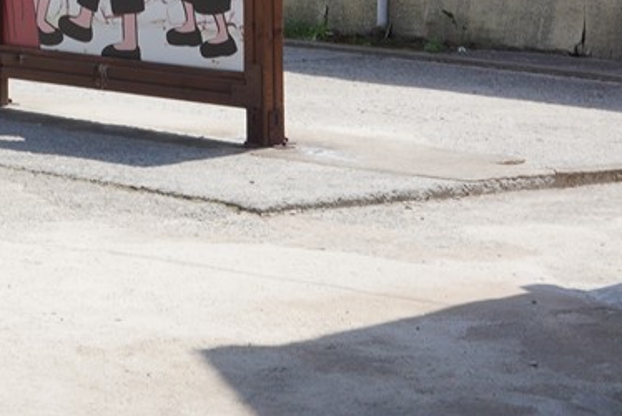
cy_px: -336
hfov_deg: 10.7
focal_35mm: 187
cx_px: -176
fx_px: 3233
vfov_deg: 7.2
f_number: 16
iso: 200
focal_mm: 35
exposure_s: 1/100
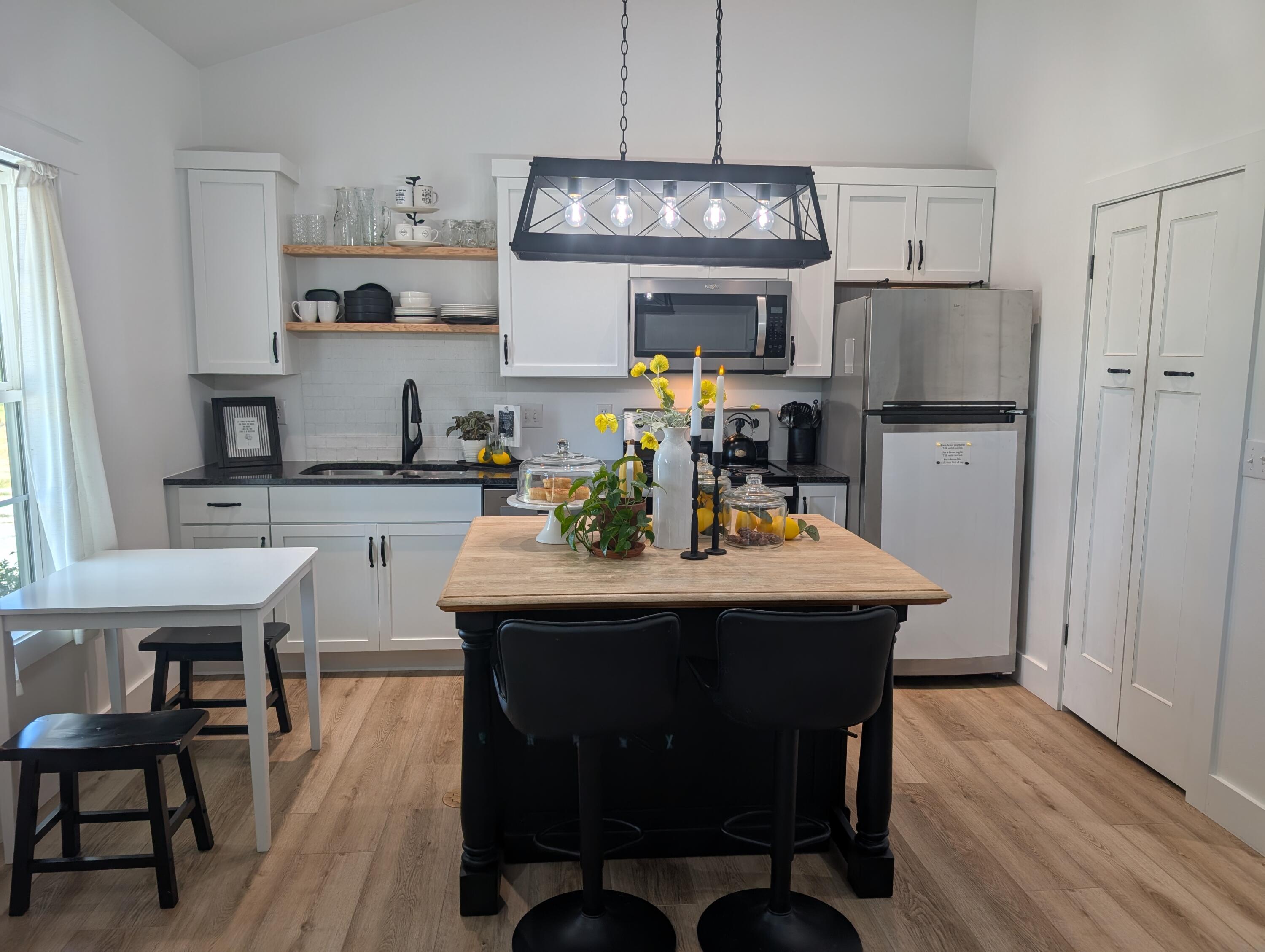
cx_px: 632
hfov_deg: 71.5
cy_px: 476
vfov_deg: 56.9
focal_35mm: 24
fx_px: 878
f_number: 1.68
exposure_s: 1/311
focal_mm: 6.9
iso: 21
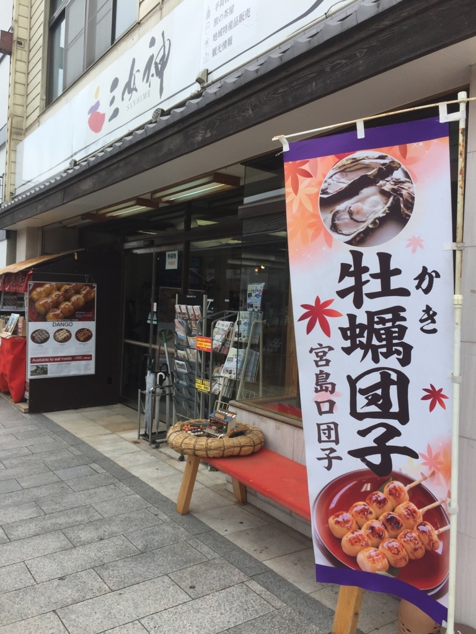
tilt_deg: +2.0
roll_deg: -3.3
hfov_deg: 48.2
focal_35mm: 29
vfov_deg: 61.7
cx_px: 238
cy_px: 317
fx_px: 532
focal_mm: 4.15
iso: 32
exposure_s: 1/1099
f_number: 2.2
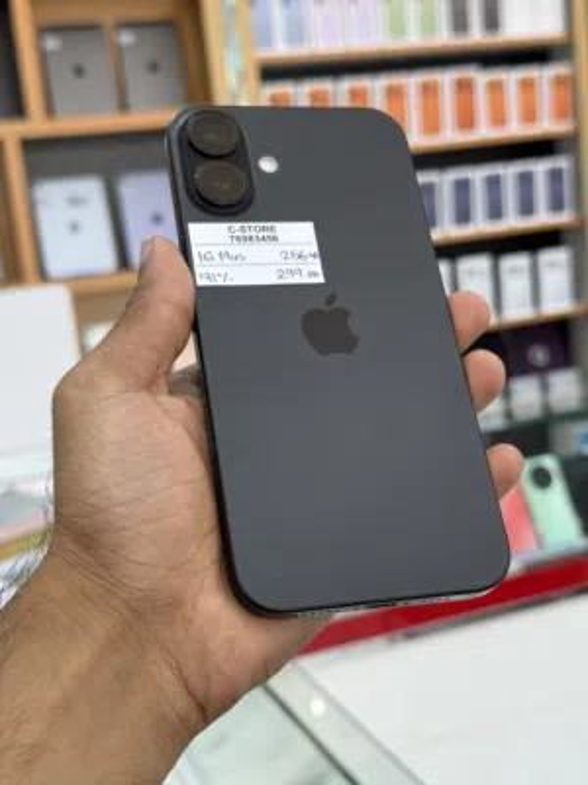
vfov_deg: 39.7
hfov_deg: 30.3
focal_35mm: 48
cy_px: 392
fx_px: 1087
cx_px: 294
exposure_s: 1/273
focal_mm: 6.76
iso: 64
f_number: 1.78
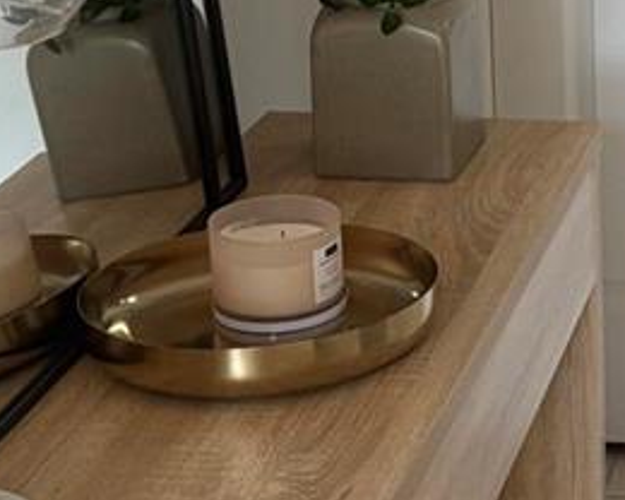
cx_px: 668
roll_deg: +1.3
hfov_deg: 16.0
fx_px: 2164
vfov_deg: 13.0
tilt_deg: -14.5
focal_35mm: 117
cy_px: 0
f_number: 1.6
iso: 80
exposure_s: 1/60
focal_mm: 5.96
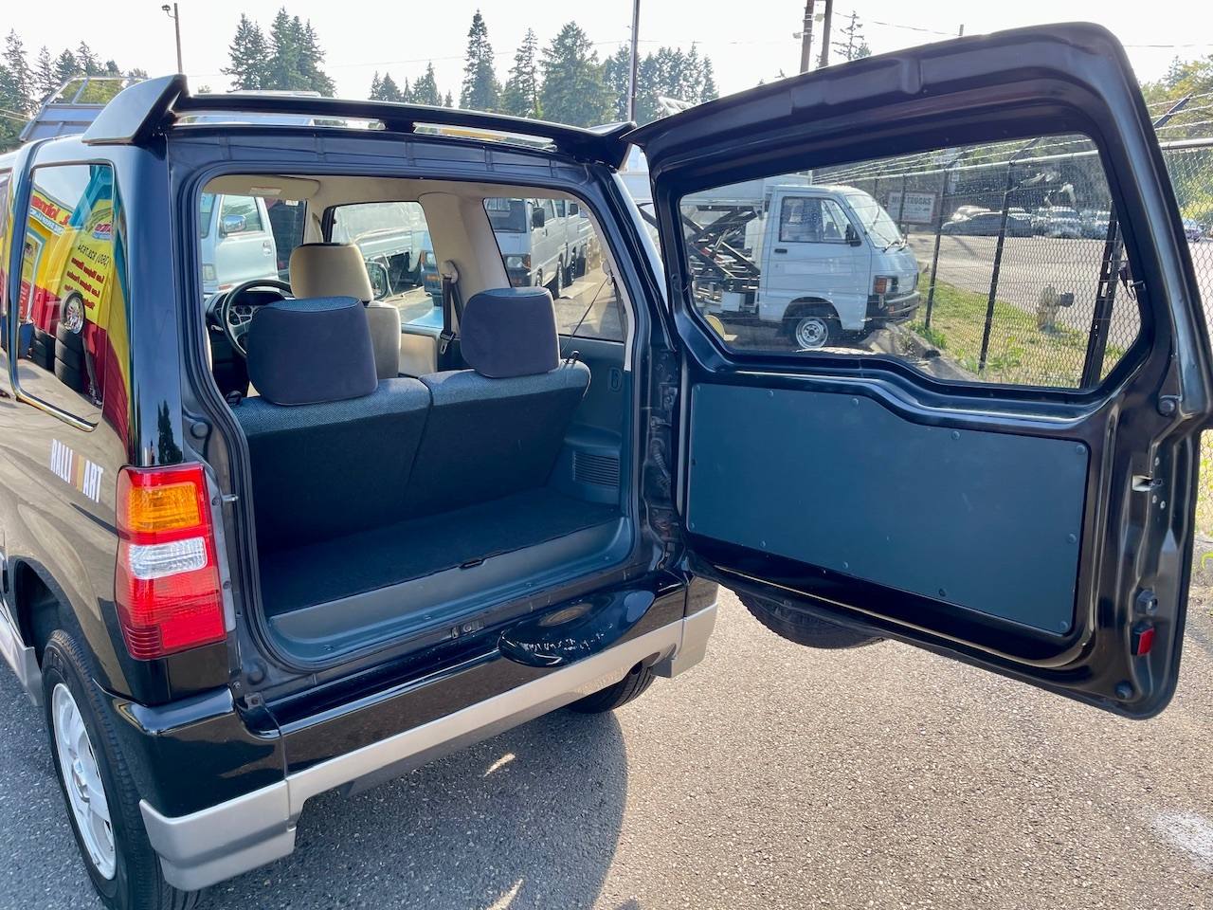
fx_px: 876
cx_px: 606
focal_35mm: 25
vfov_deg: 54.9
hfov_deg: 69.4
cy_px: 455
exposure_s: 1/232
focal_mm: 5.1
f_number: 1.6
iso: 32
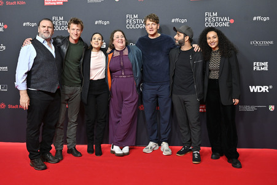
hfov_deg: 55.1
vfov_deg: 38.3
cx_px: 138
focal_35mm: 34
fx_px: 265
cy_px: 92
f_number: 5
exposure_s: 1/200
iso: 1000
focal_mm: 34.5
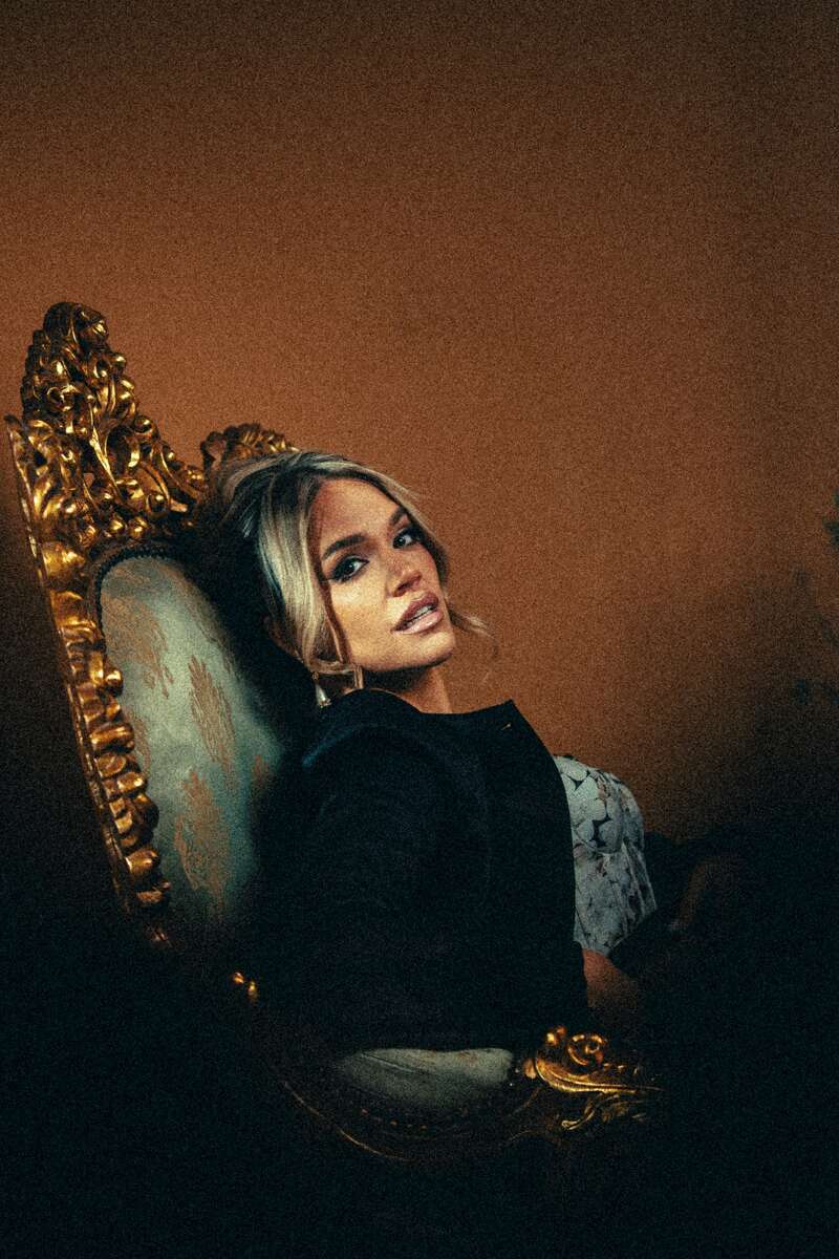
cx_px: 420
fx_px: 2622
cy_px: 630
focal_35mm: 75
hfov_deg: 18.2
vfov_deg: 27.0
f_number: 1.6
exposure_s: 1/200
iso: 400
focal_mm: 50
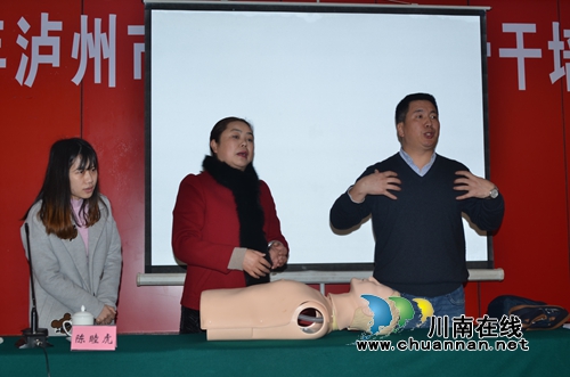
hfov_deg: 37.9
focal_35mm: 52
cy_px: 188
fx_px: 829
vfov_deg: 25.6
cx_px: 285
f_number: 3.8
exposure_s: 1/60
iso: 100
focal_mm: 35
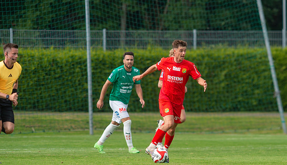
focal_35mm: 609
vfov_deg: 2.0
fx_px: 4657
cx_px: 188
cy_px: 125
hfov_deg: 3.5
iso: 450
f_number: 4.5
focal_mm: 420
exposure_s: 1/1600
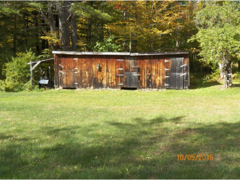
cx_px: 120
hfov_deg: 46.8
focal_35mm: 40
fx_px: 277
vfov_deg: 36.0
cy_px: 90
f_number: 4
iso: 125
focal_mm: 7.1
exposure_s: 1/500
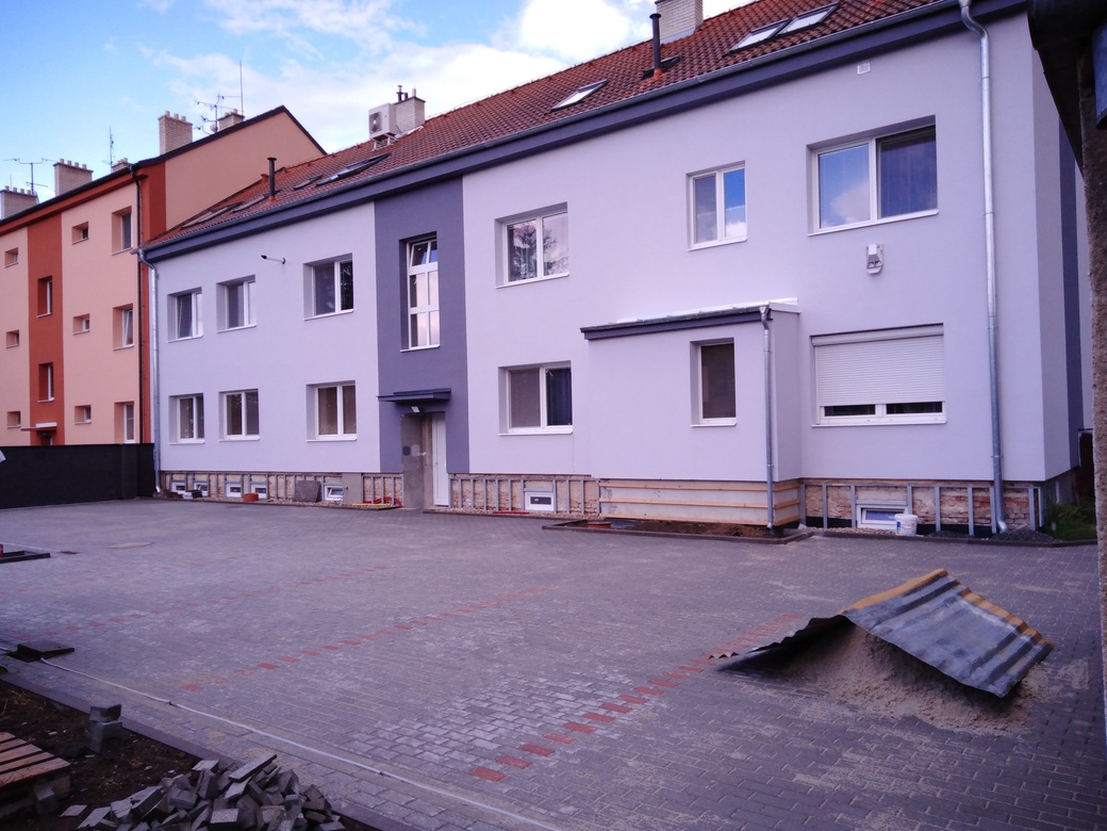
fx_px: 831
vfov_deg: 53.1
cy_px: 416
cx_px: 554
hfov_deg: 67.3
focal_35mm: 26
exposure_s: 1/339
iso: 100
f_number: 2.2
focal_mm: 3.46
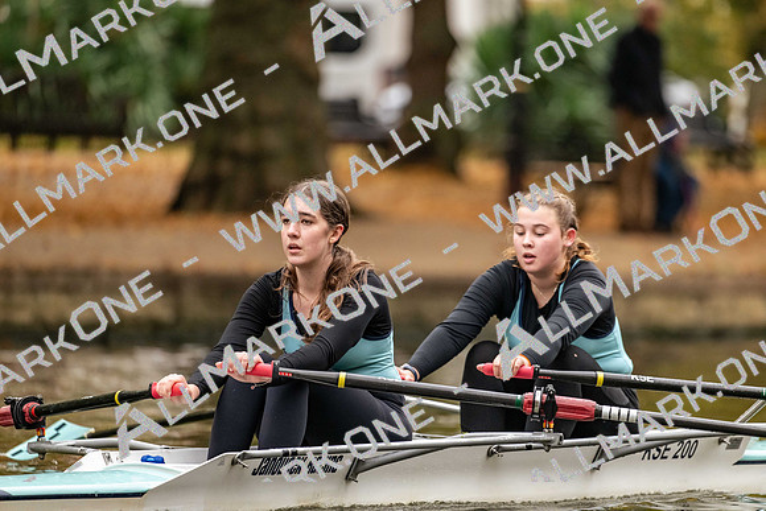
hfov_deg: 5.2
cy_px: 256
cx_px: 383
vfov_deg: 3.4
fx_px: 8513
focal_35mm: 400
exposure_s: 1/2500
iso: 3600
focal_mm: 400
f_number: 4.5
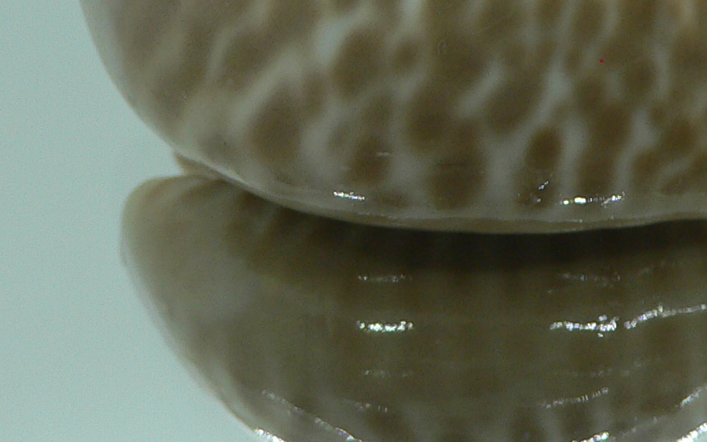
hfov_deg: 24.7
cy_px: -56
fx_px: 1599
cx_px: 513
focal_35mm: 83
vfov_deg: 15.3
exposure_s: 1/60
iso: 80
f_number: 2.8
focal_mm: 4.6
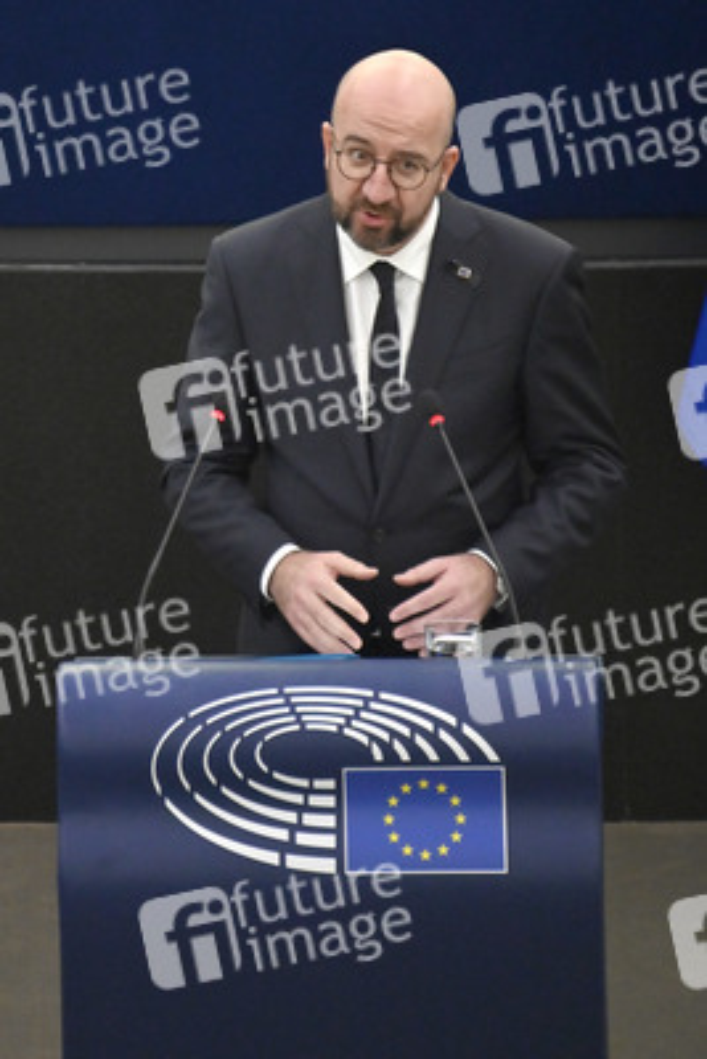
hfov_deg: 2.8
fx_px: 14715
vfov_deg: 4.1
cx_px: 354
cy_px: 530
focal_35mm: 500
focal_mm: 500
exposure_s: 1/320
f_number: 6.3
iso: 2500
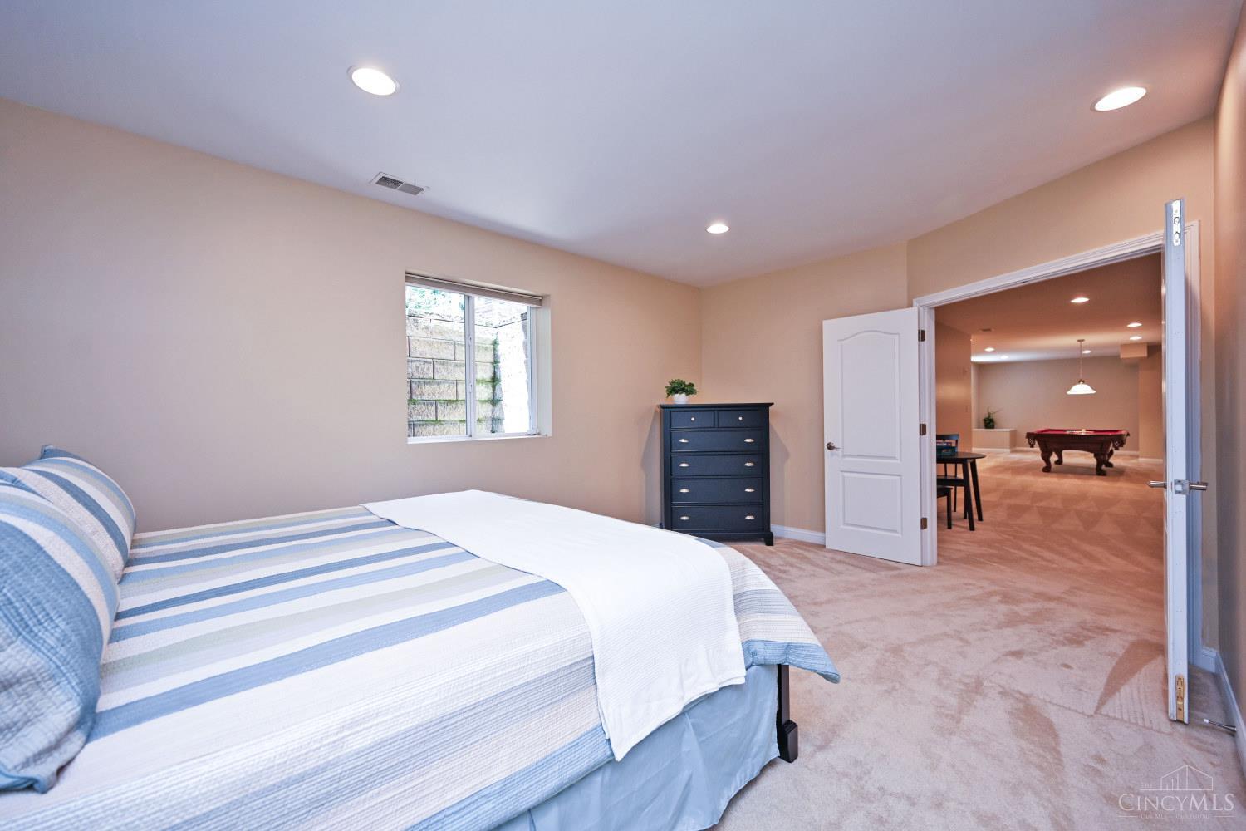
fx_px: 485
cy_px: 416
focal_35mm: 14
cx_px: 623
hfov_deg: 104.3
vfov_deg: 81.2
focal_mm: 14
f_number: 4
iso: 360
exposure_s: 1/60
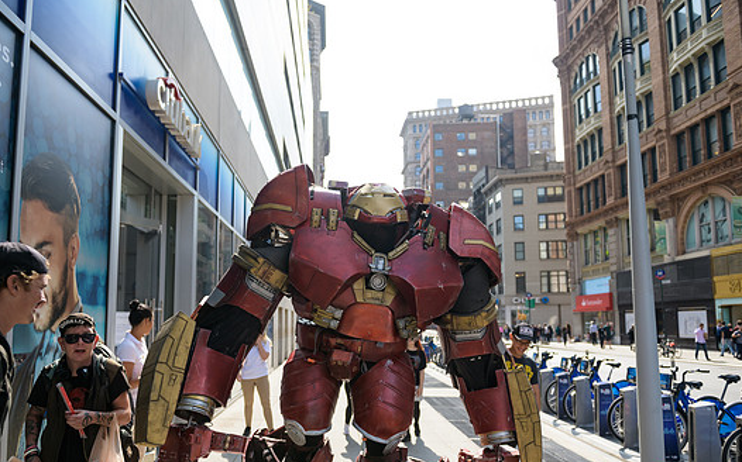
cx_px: 350
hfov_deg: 68.4
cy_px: 267
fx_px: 546
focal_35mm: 27
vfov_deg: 45.8
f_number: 3.2
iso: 200
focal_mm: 24
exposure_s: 1/2000
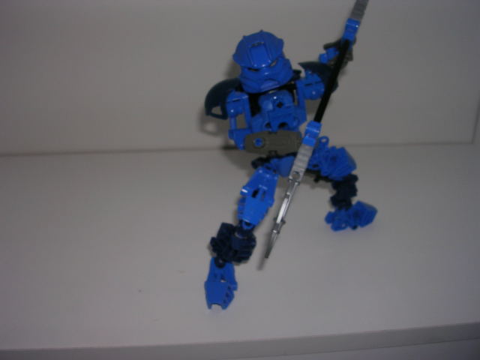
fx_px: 527
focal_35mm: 38
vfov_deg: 37.7
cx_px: 240
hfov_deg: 49.0
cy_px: 180
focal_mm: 5.8
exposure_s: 1/60.1
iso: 50
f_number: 2.8
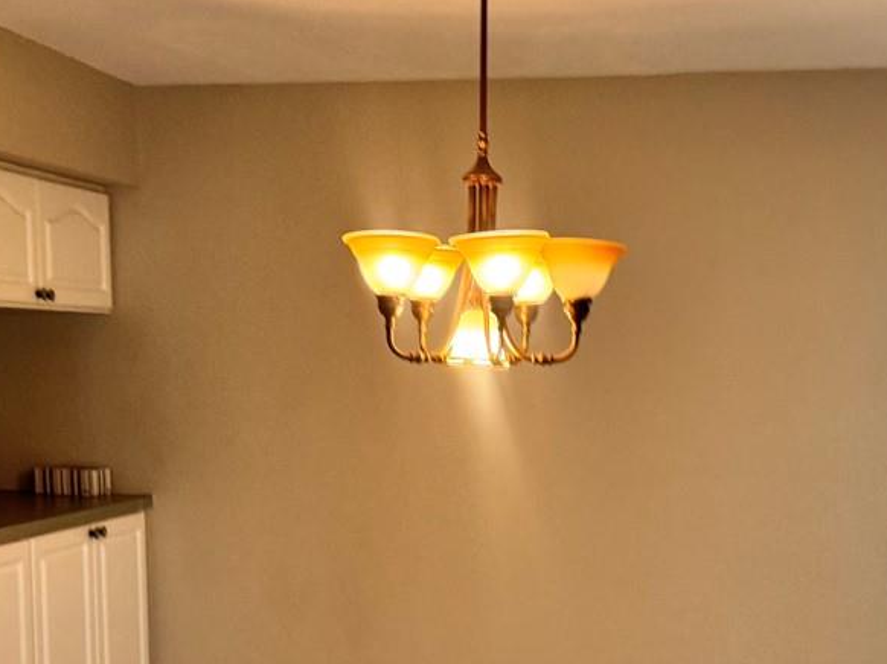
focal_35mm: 66
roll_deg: +0.4
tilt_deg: -4.3
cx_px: 471
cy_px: 592
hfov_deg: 29.4
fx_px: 1690
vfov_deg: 21.8
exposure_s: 1/60
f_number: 1.78
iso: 160
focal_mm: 6.76
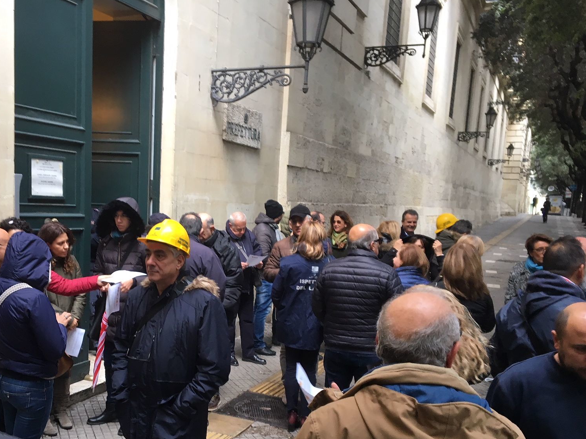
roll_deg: -2.6
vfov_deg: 36.4
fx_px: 660
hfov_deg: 47.4
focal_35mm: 39
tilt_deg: -8.4
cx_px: 220
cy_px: 293
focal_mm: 4.15
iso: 40
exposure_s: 1/33
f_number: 2.2
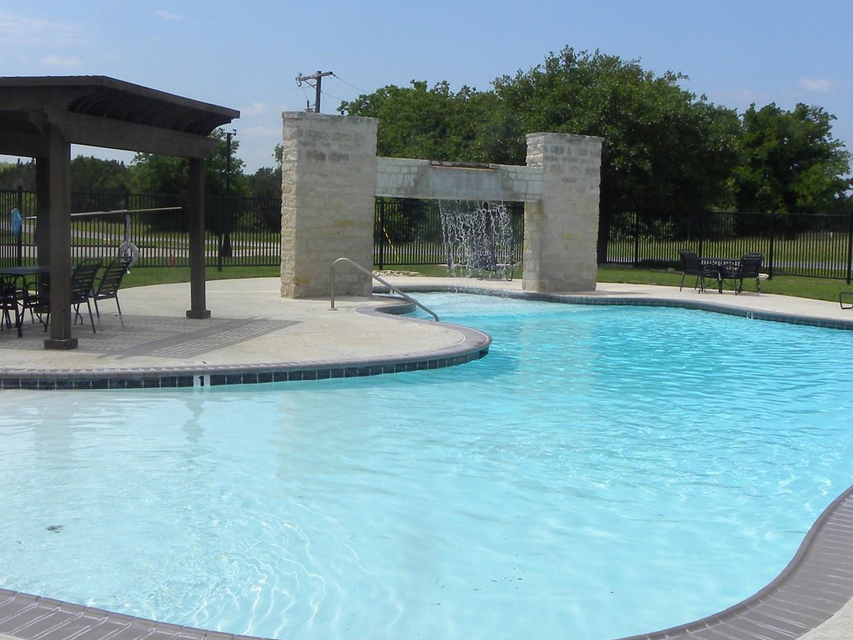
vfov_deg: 33.6
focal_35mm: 43
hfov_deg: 43.8
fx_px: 1060
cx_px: 463
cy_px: 321
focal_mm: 4.6
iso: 64
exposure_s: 1/432
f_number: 6.3
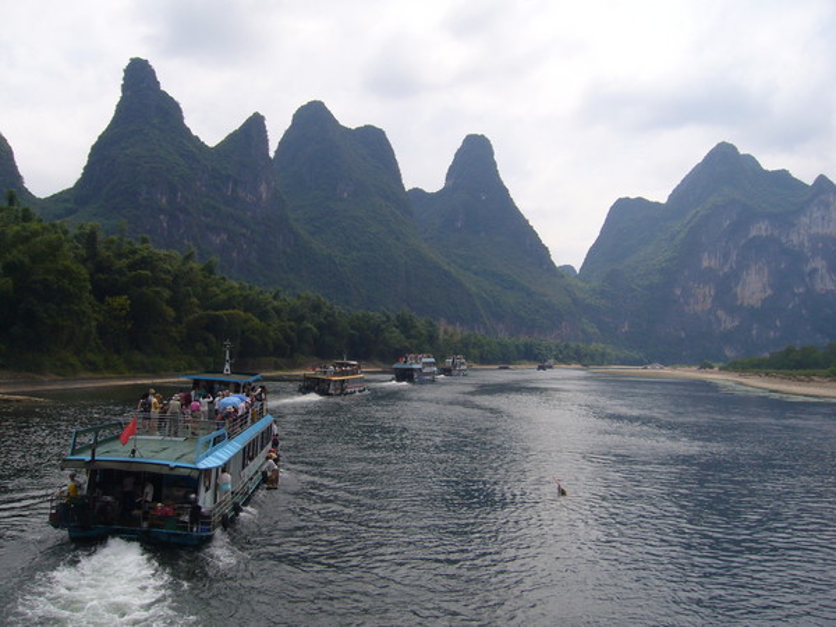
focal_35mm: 35
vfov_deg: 40.7
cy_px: 314
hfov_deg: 52.6
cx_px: 418
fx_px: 845
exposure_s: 1/500
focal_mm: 5.8
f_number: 5.6
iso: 80
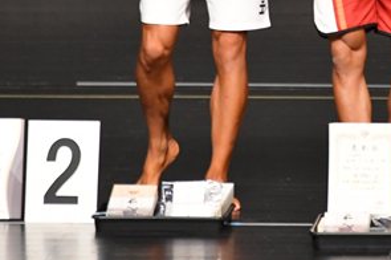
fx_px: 9829
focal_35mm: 906
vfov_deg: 1.5
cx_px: 385
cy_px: -62
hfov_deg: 2.3
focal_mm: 230
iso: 2500
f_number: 5.6
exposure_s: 1/400
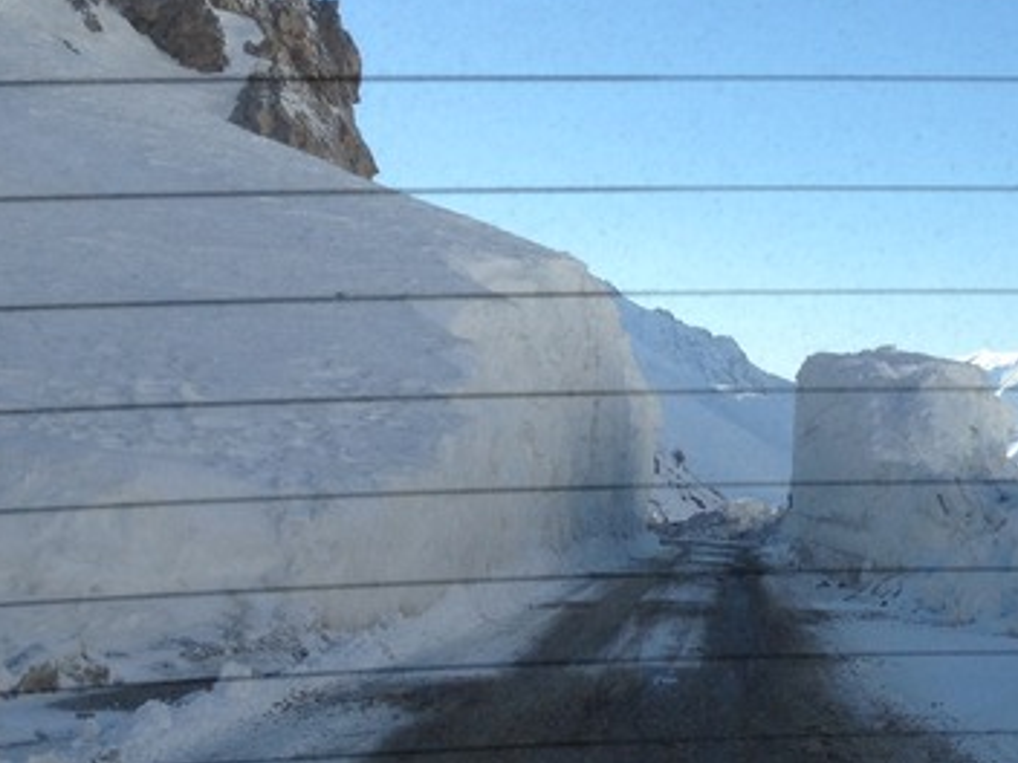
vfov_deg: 18.9
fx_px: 2294
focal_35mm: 78
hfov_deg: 24.6
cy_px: 350
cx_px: 839
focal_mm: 4.28
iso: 64
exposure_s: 1/1418
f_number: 2.4
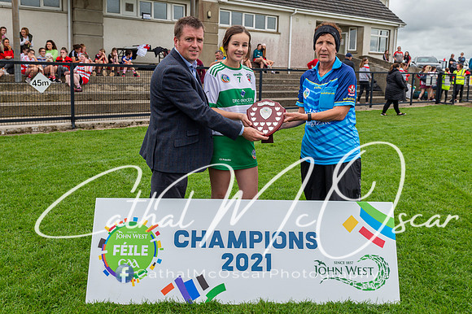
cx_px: 241
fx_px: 442
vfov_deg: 39.0
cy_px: 131
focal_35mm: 34
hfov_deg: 56.2
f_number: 4
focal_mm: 24
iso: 100
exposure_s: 1/100
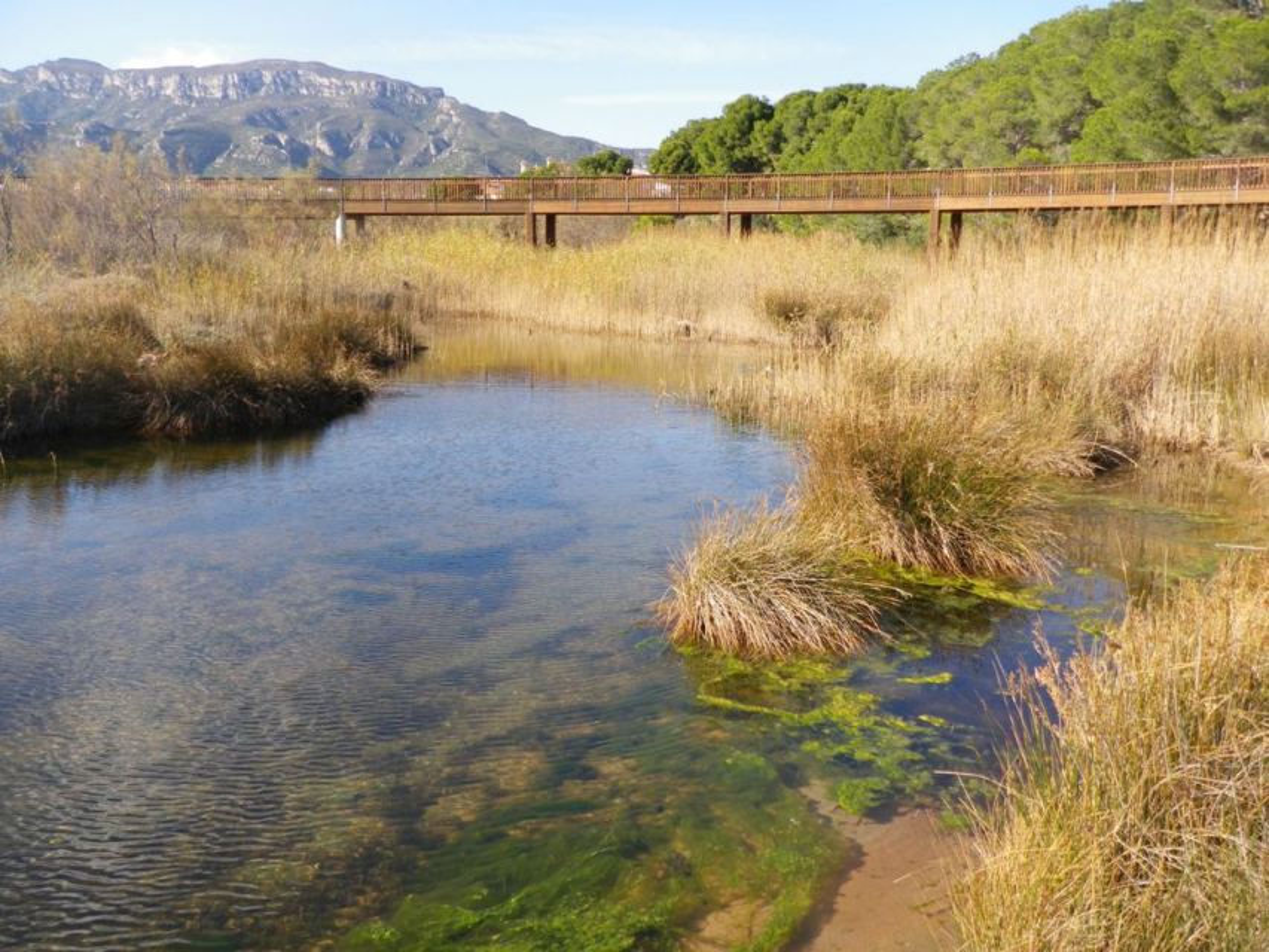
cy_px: 476
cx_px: 634
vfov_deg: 40.7
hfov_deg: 52.6
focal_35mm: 35
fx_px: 1283
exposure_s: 1/320
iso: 64
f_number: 3.8
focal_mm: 6.2
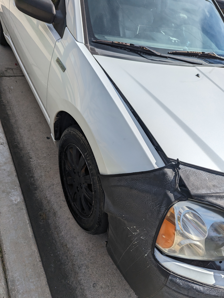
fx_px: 207
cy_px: 149
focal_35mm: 24
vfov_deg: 71.5
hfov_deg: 56.9
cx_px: 112
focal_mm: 6.81
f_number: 1.85
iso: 46
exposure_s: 1/3145
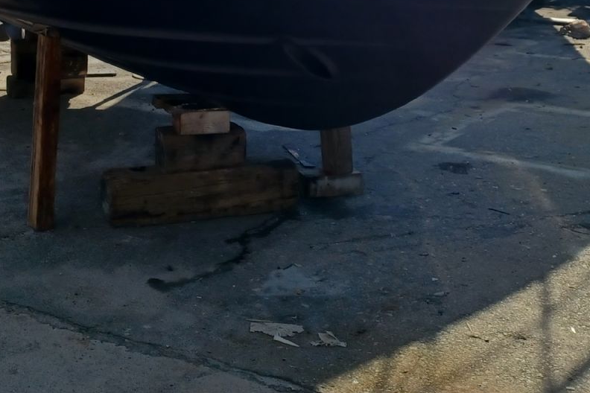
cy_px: -142
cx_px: 221
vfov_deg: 19.6
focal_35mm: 63
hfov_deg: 31.7
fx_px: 1032
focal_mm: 4.6
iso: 32
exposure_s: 1/781
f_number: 1.8
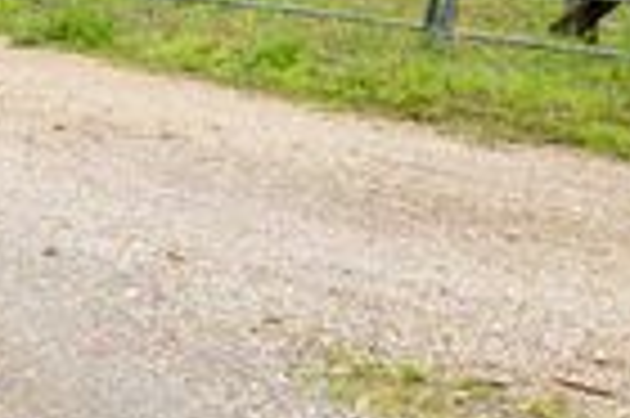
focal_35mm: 125
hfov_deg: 15.6
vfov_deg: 10.6
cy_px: -169
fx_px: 2185
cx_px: -202
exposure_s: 1/60
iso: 125
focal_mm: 35
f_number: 5.6
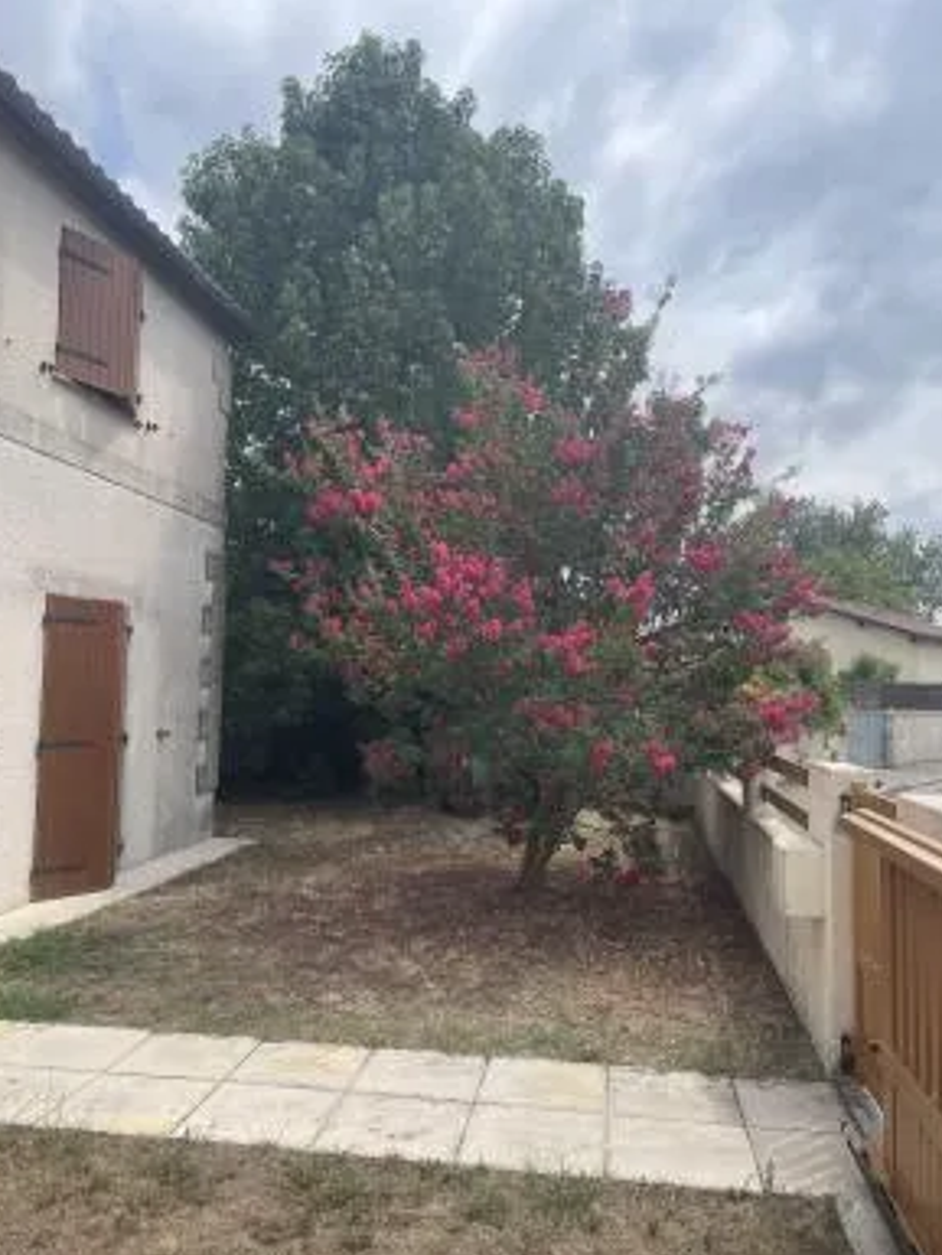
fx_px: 979
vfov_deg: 65.3
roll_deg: -1.2
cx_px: 466
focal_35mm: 27
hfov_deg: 51.4
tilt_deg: +2.4
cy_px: 649
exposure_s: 1/2618
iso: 32
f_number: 1.6
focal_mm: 4.2
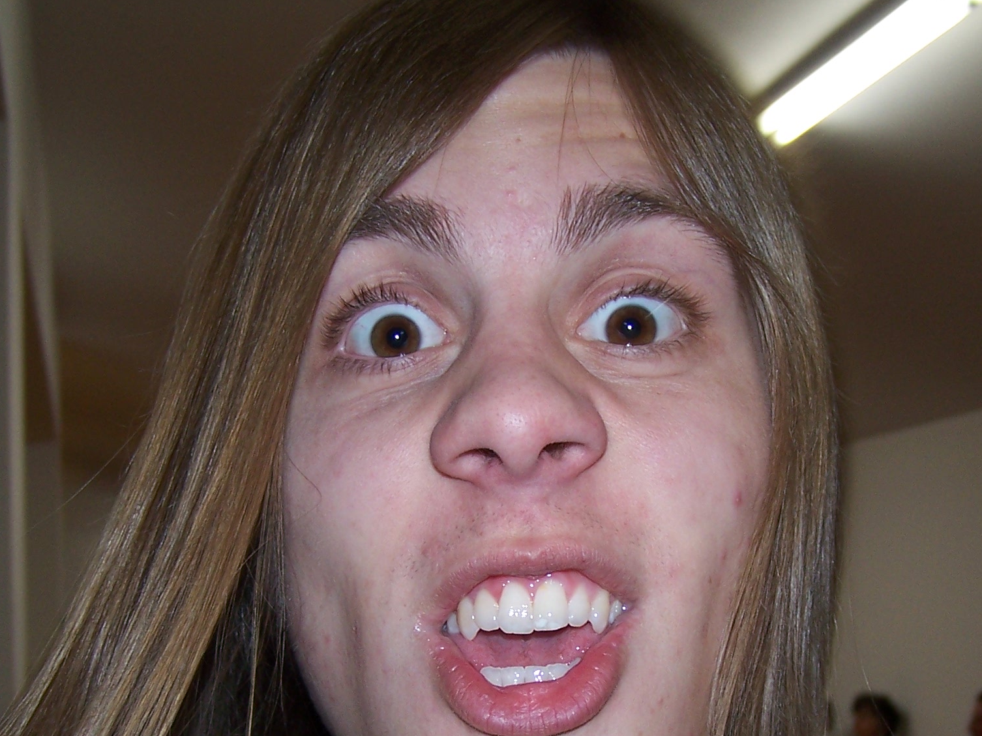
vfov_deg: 22.2
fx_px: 1844
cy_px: 626
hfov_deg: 29.7
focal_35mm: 65
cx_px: 592
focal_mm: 6.3
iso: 80
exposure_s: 1/60
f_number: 2.8
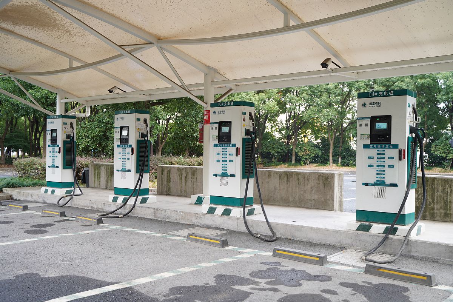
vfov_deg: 35.9
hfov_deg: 51.9
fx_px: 466
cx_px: 226
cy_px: 151
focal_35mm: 37
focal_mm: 37
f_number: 3.5
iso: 160
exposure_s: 1/125
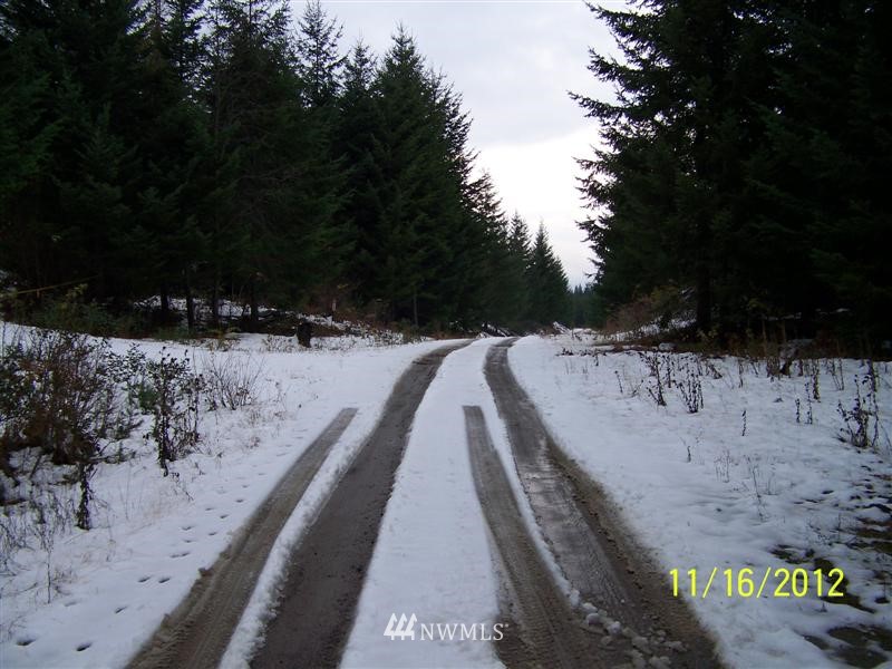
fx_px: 928
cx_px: 446
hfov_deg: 51.4
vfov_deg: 39.7
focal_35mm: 36
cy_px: 334
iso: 64
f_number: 2.8
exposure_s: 1/30
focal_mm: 5.85
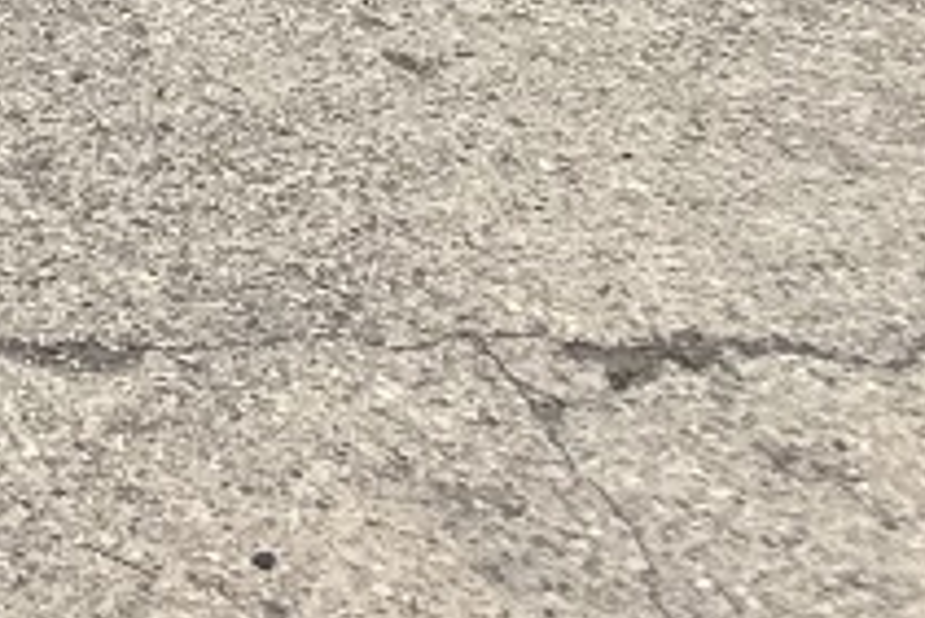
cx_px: -1276
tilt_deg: -12.1
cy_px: -1021
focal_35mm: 142
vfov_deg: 8.6
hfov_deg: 11.8
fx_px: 3651
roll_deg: +0.2
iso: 80
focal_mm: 6.86
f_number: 1.78
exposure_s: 1/7576
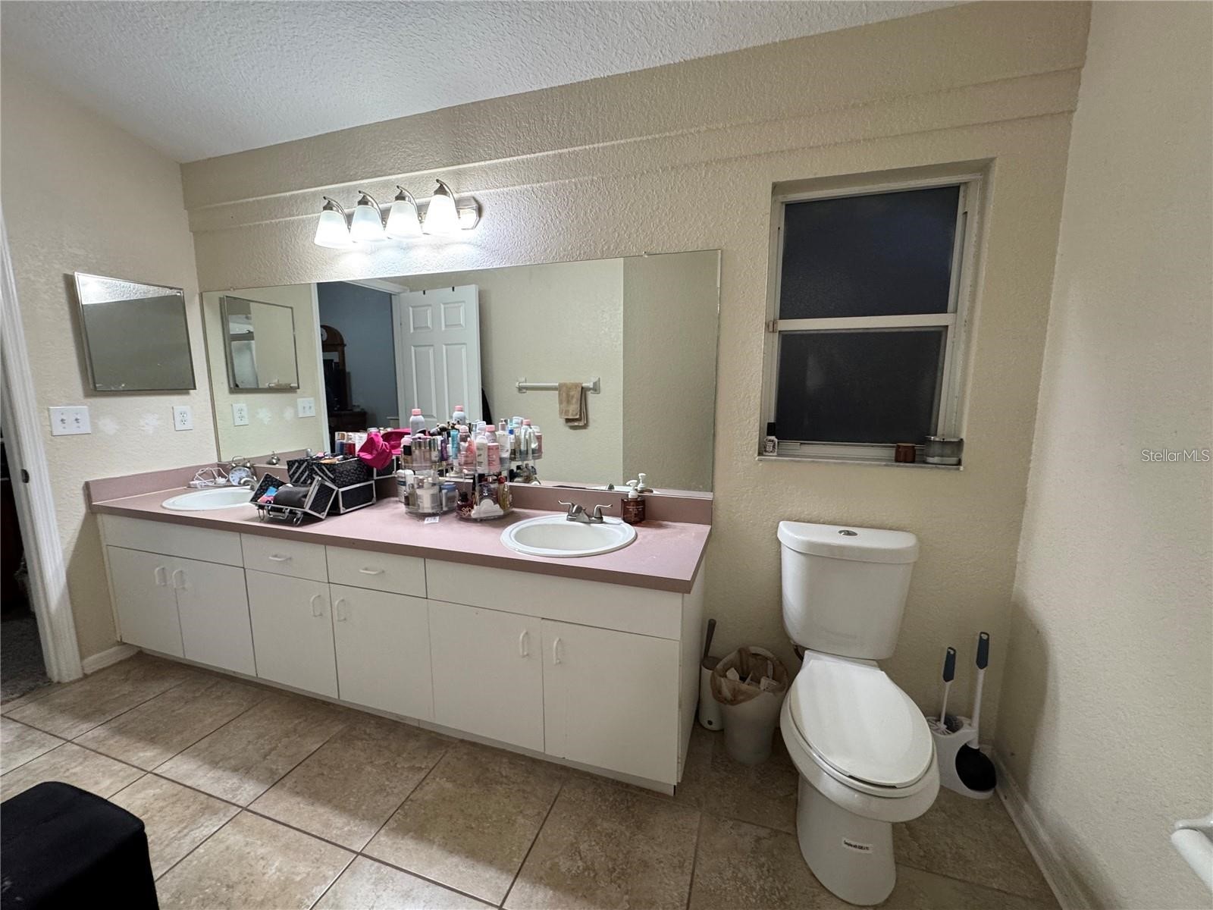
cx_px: 606
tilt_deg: -10.5
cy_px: 455
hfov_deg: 102.1
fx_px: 491
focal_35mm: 14
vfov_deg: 85.7
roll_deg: -1.2
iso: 200
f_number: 2.2
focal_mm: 2.22
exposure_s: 1/60
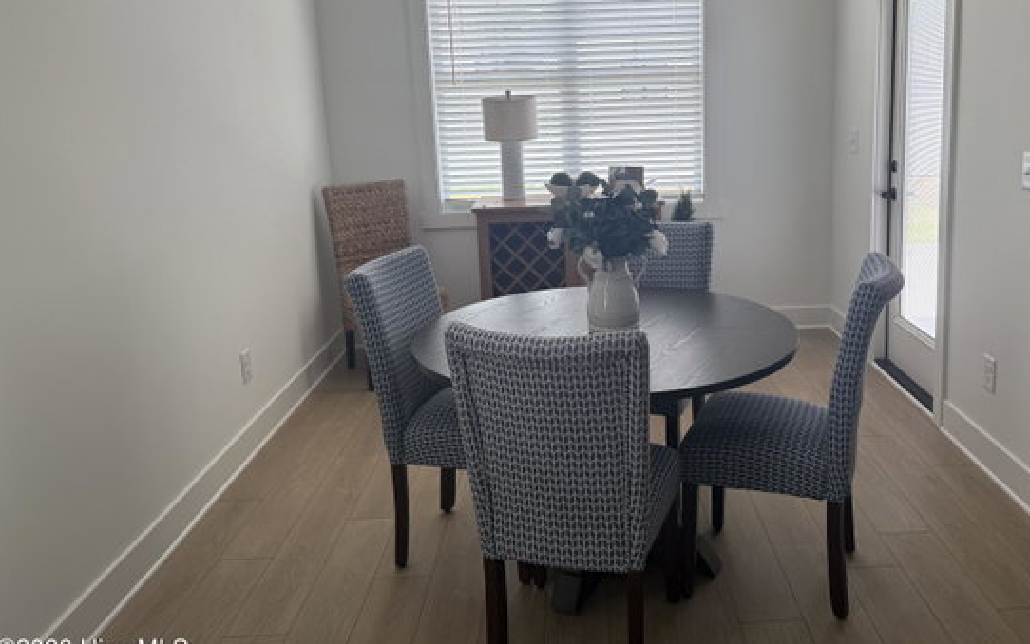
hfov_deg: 62.5
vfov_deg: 41.5
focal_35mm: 30
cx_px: 601
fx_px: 842
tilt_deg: -9.4
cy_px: 236
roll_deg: +2.1
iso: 100
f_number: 1.78
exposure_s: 1/302
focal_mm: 6.76
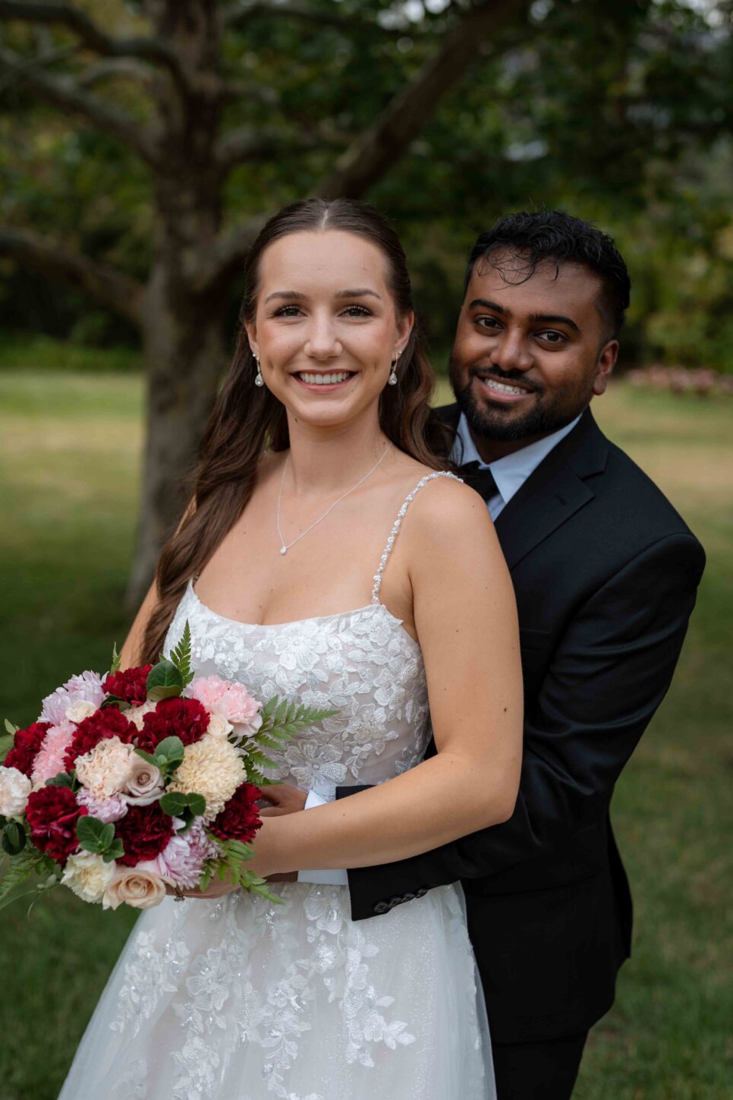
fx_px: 1619
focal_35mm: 53
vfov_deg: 37.5
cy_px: 572
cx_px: 353
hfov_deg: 25.5
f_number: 2.8
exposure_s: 1/640
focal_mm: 50
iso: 100
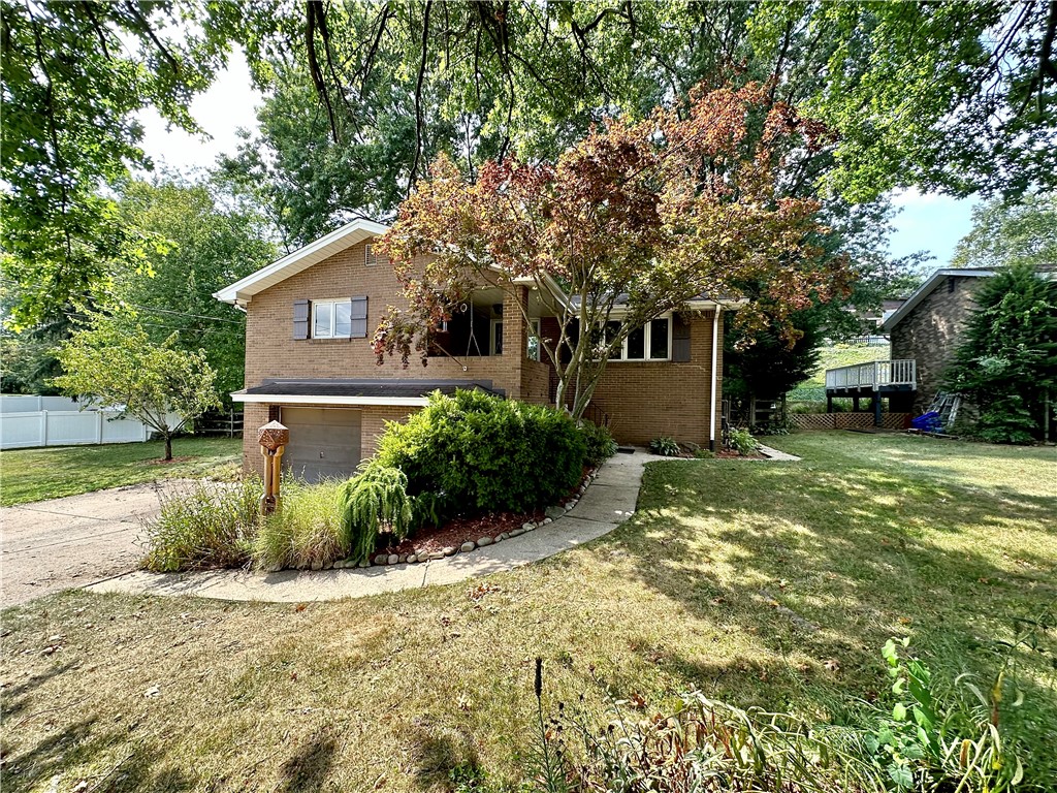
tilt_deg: +3.2
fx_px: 427
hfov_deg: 102.1
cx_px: 528
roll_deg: -1.4
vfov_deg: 85.7
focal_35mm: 14
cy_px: 396
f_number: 2.2
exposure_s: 1/199
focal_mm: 2.22
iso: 40
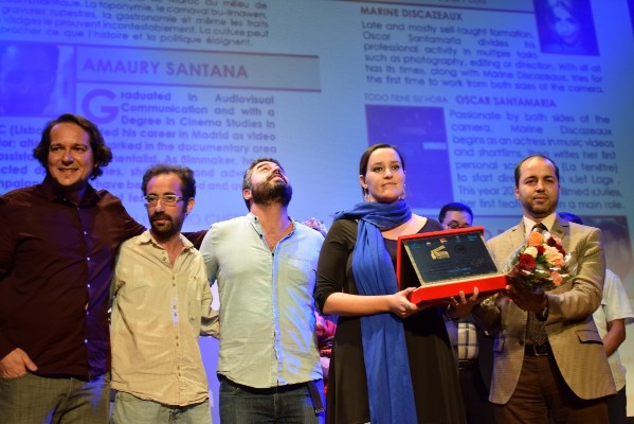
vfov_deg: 26.5
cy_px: 212
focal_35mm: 51
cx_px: 317
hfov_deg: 38.9
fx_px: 899
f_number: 4.5
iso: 400
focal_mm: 34
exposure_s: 1/80
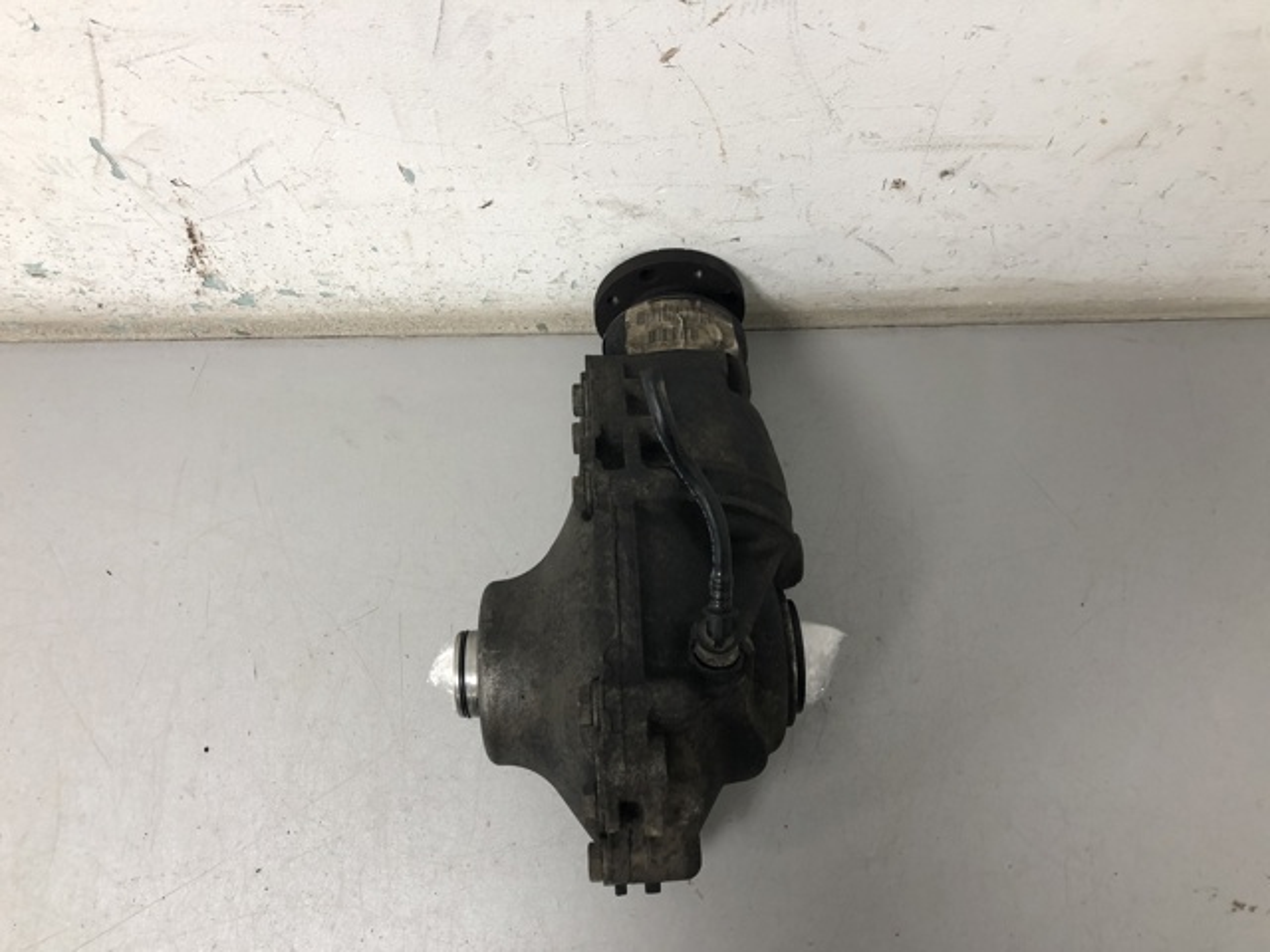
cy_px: 476
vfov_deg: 49.7
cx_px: 635
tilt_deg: -71.9
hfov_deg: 63.4
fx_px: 1027
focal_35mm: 28
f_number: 1.8
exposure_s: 1/25
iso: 40
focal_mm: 4
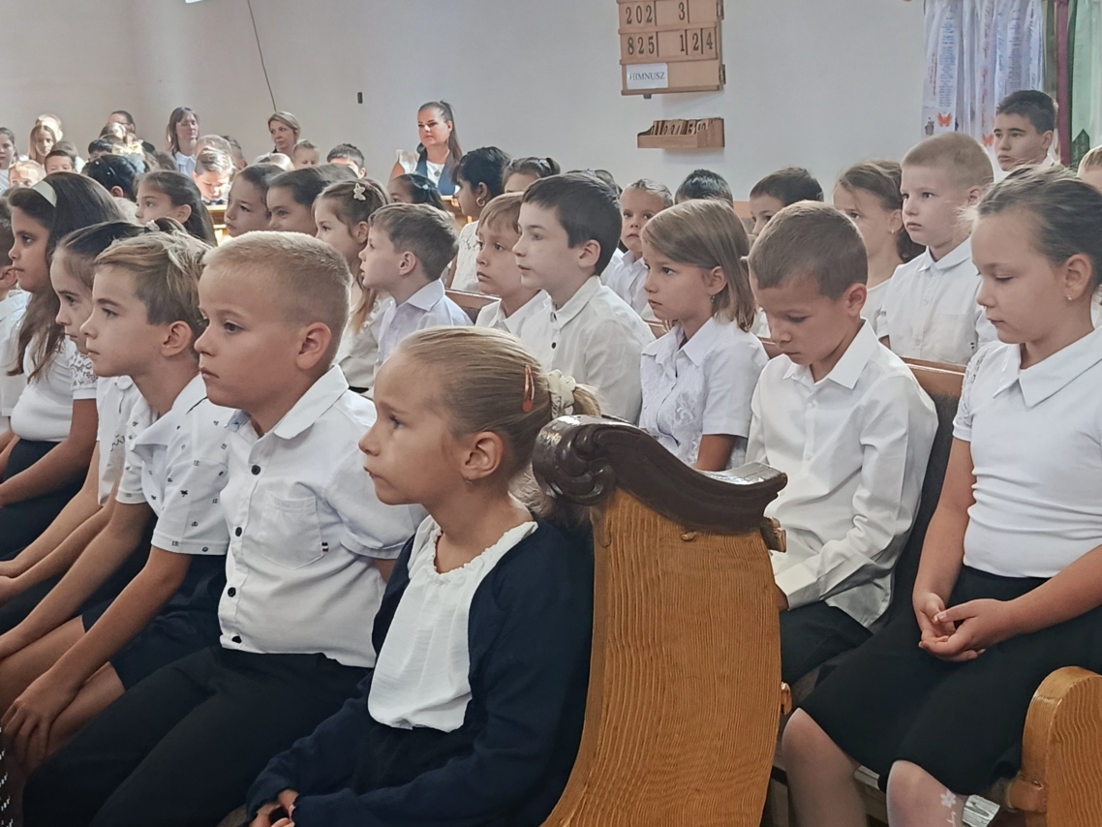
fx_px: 1656
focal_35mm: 52
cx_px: 740
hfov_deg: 36.4
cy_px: 352
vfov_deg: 28.0
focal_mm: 5.24
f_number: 1.7
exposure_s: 1/50
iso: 655
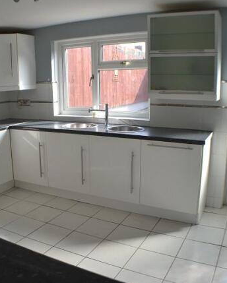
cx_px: 86
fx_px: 361
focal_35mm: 43
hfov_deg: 34.8
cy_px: 142
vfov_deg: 42.9
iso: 140
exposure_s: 1/125
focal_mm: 20
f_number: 3.8
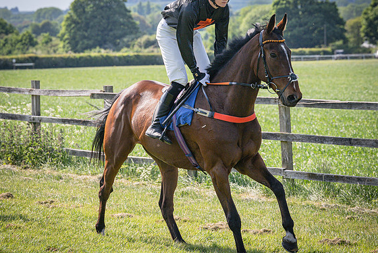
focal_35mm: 187
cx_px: 113
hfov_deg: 11.0
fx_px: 1964
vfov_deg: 7.4
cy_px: 93
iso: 400
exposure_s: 1/3200
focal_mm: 89
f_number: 4
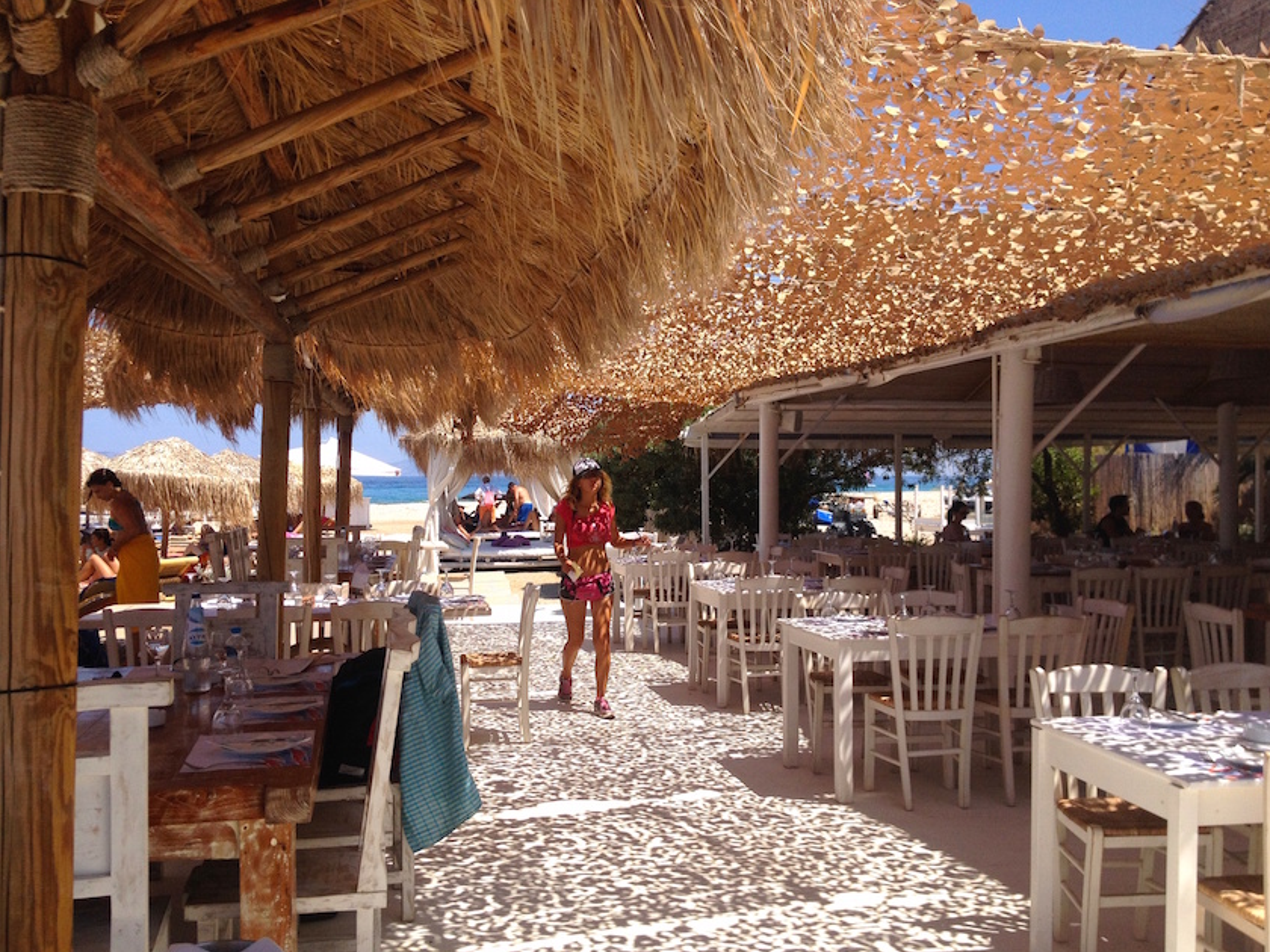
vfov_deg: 39.7
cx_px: 638
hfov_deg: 51.4
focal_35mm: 36
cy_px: 488
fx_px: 1321
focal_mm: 4.28
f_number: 2.4
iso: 50
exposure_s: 1/1783
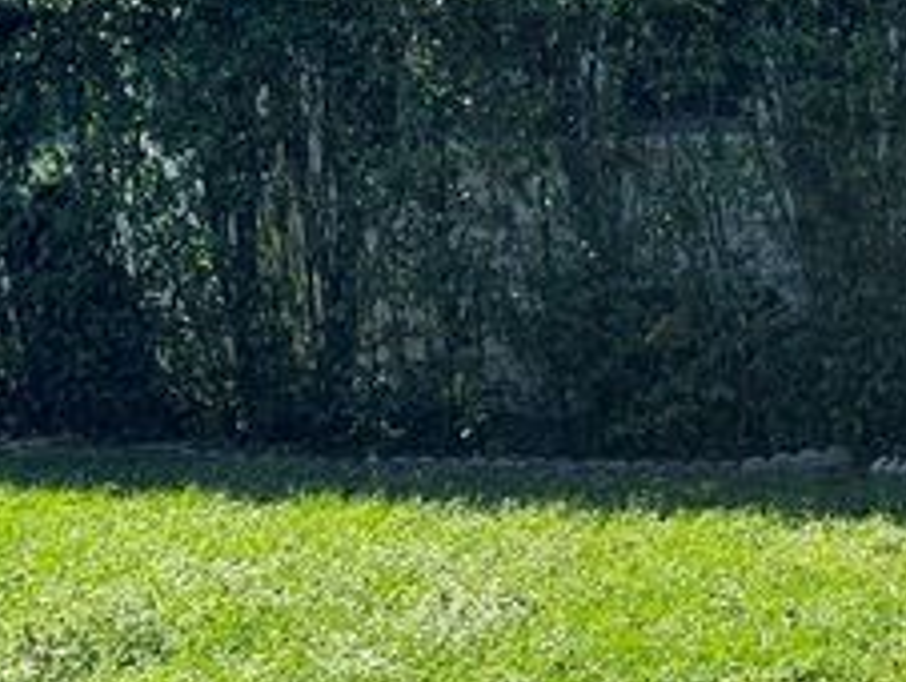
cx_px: 842
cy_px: 62
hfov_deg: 18.2
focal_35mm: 106
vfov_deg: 13.9
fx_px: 2777
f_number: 1.78
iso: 64
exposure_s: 1/1312
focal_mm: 6.76
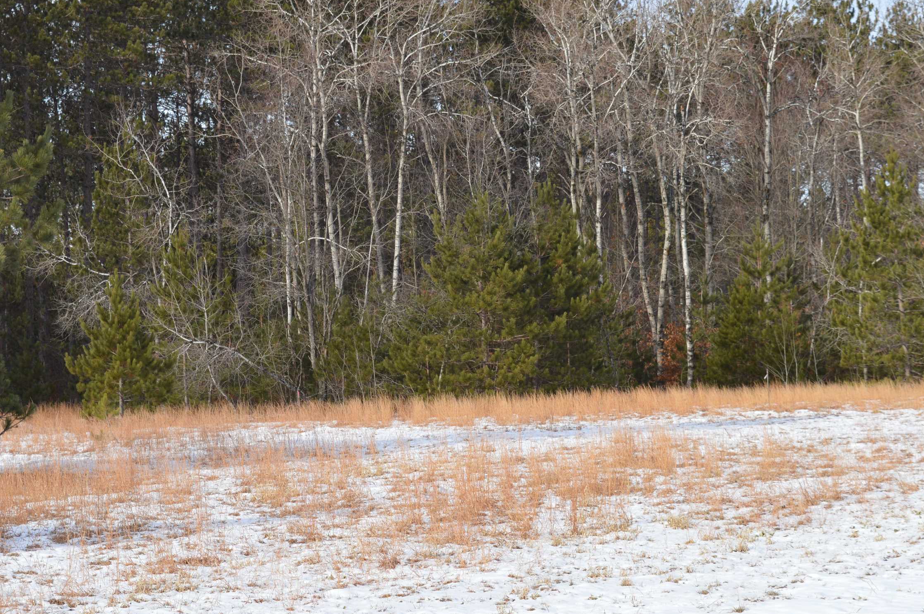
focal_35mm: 95
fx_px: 2436
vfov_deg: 14.4
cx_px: 444
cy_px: 287
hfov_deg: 21.5
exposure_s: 1/200
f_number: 10
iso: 100
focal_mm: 46
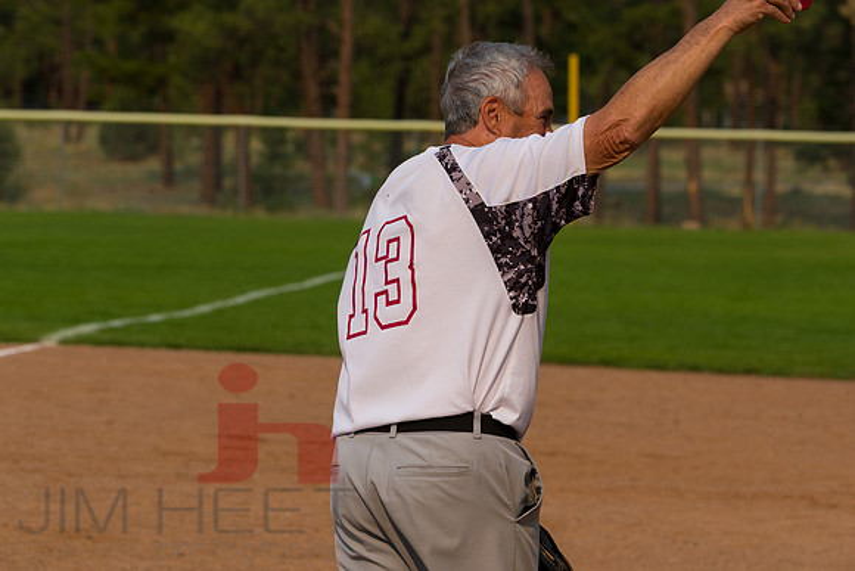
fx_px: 5464
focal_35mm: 230
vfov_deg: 6.0
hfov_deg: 8.9
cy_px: 286
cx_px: 428
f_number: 14
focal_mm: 230
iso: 800
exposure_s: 1/1250
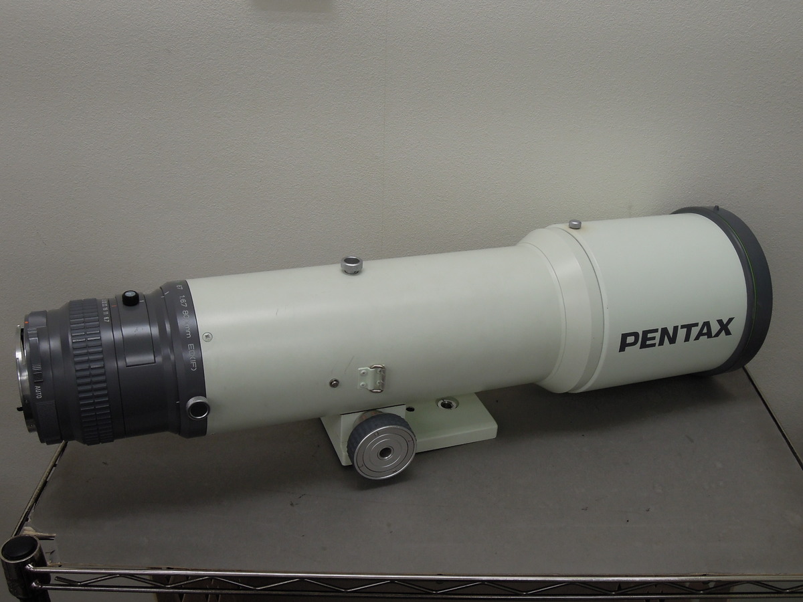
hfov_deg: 46.8
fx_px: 928
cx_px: 402
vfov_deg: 36.0
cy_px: 301
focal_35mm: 40
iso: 160
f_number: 5.2
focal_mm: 7.2
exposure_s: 1/40
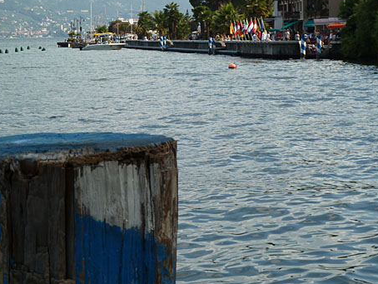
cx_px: 158
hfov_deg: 19.1
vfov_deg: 14.4
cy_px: 102
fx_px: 1125
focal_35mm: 103
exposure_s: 1/320
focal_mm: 12.8
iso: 80
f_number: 4.2
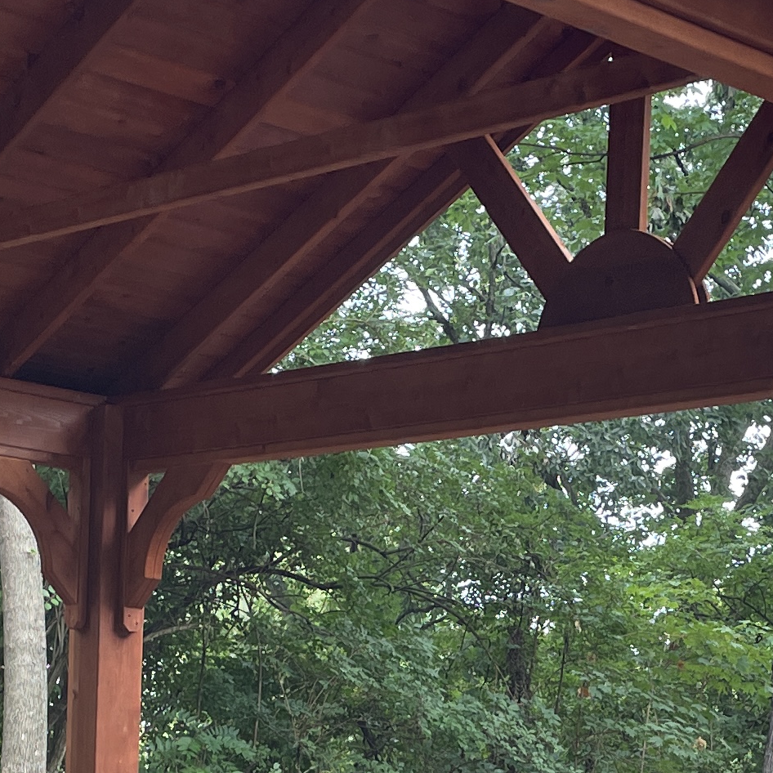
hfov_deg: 17.6
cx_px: 589
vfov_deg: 17.0
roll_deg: -2.7
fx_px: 2476
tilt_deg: -2.1
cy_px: 911
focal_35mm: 98
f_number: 1.6
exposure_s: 1/121
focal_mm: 4.2
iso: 32
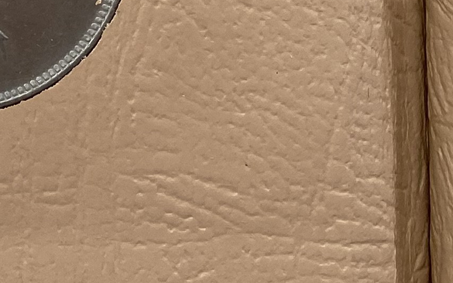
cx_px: -432
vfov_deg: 9.5
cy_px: -249
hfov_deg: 13.8
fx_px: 1605
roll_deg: -3.2
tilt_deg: -22.5
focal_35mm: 130
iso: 32
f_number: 1.8
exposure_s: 1/211
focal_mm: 4.25
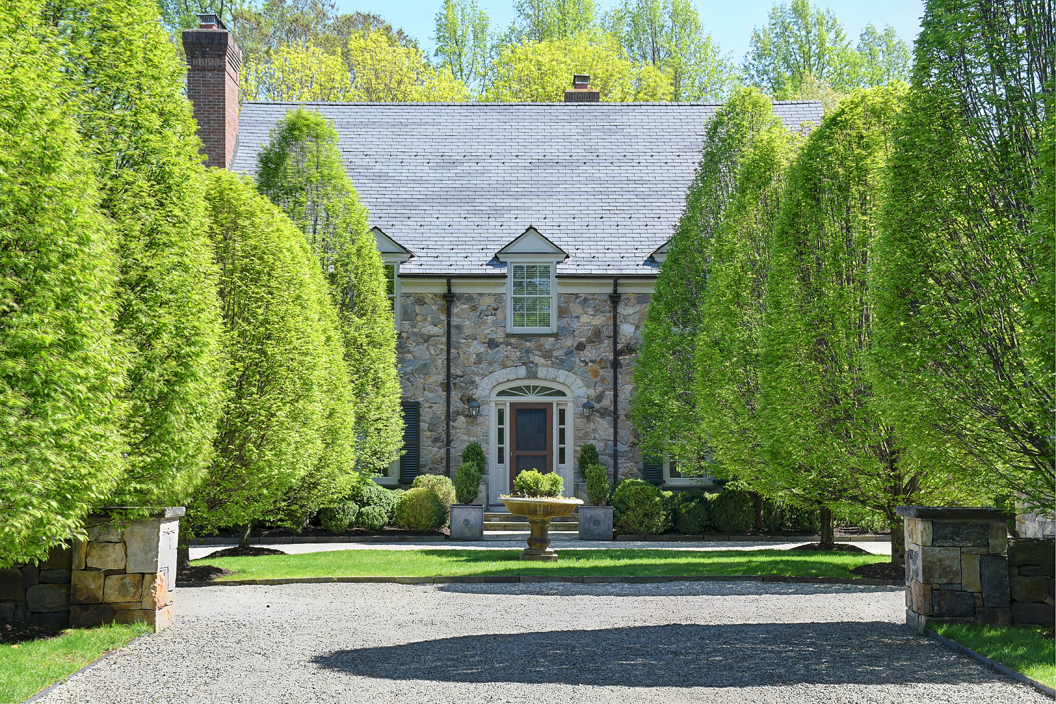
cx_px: 528
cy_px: 352
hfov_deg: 33.4
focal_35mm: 60
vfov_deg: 22.6
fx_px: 1760
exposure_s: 1/125
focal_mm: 40
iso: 250
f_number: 9
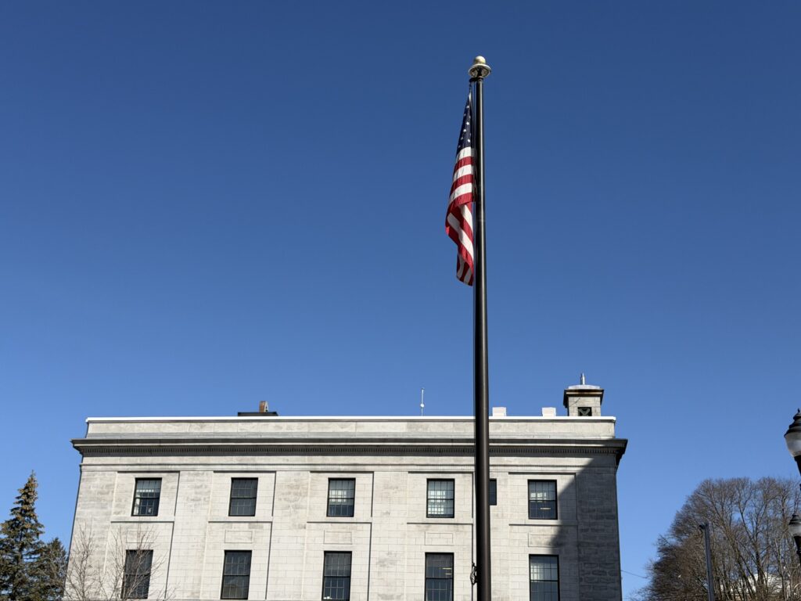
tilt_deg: +21.2
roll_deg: -2.1
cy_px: 300
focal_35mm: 48
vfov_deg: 30.3
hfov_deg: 39.7
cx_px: 400
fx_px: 1111
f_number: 1.78
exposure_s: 1/5587
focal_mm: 6.76
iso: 64
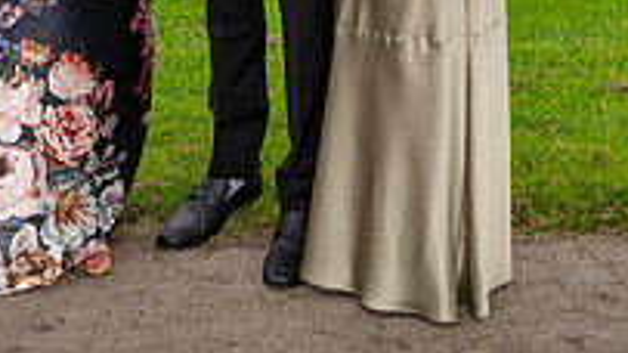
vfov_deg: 9.2
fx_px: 2081
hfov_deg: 17.2
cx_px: 258
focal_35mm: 125
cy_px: -293
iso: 400
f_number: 3.2
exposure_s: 1/3200
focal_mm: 38
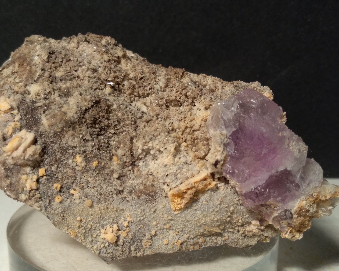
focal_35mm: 28
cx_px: 161
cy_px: 135
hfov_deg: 62.2
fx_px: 281
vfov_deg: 51.5
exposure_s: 1/60
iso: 137
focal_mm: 3.54
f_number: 2
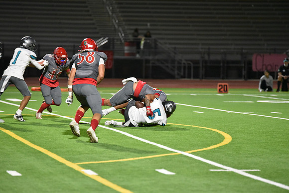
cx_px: 144
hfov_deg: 10.3
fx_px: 1606
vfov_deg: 6.9
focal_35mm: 200
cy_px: 96
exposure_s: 1/1000
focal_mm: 200
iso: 10000
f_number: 2.8
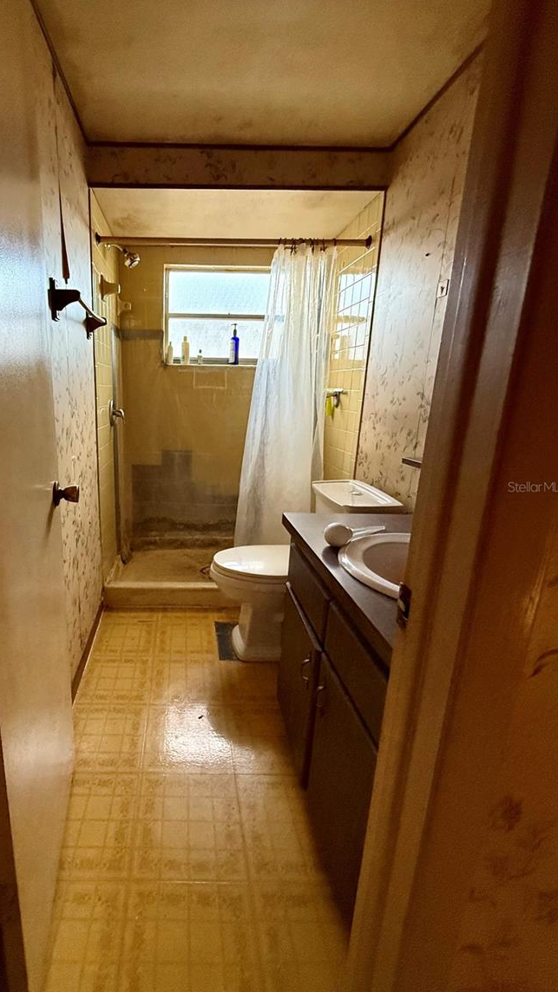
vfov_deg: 99.4
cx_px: 179
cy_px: 486
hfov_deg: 65.0
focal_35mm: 16
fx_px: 421
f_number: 2.2
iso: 320
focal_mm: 2.22
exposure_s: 1/88
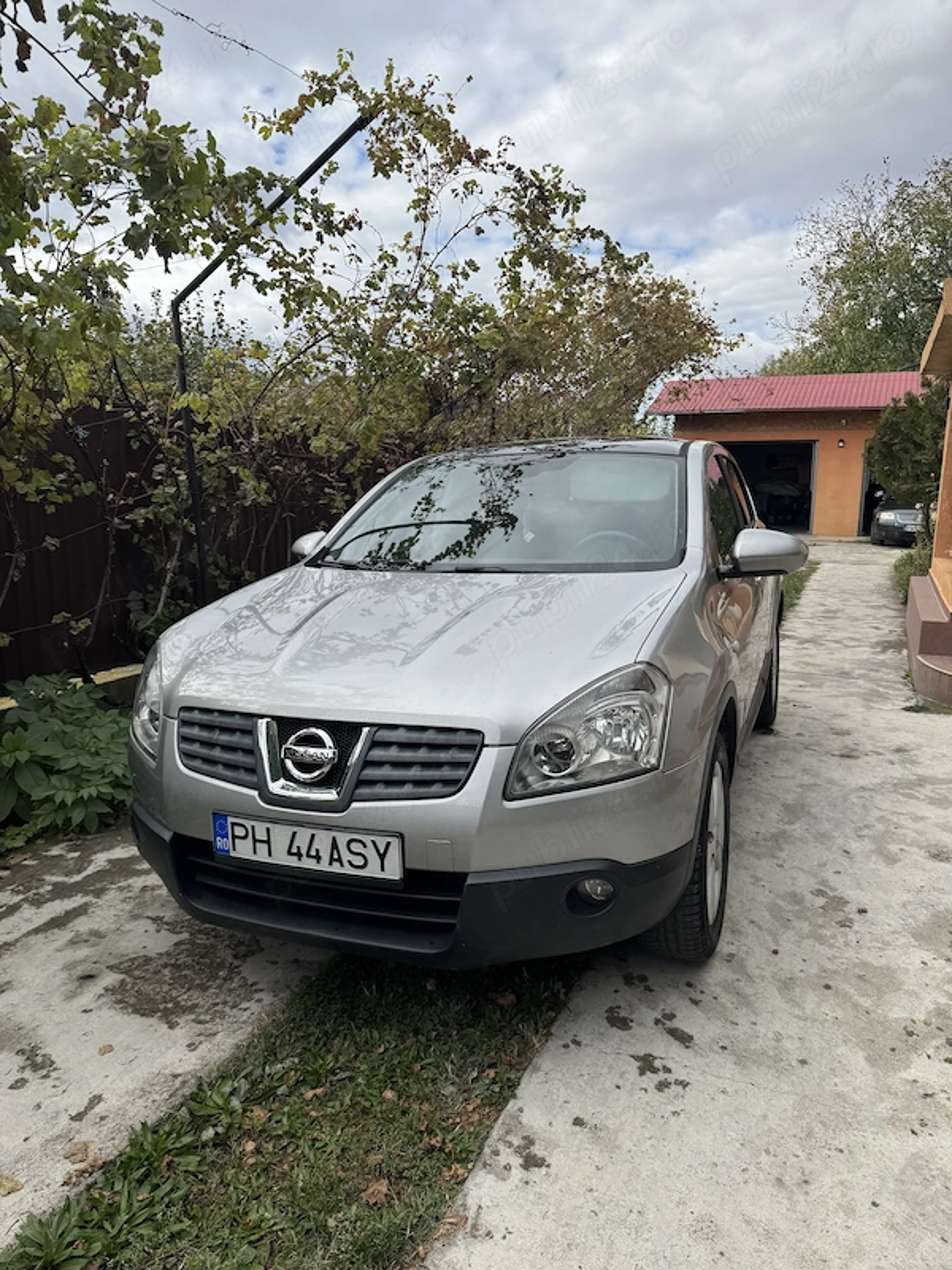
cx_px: 476
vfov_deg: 71.6
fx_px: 880
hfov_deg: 56.8
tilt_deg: -9.4
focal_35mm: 24
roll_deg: -0.9
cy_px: 635
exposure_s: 1/2604
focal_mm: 6.76
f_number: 1.78
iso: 80
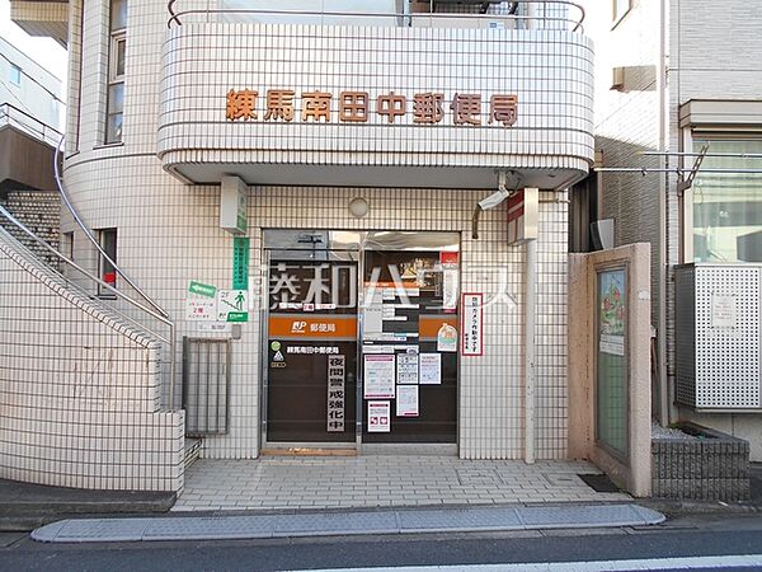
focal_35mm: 26
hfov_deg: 67.3
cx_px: 381
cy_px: 286
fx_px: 572
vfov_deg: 53.1
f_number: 3.2
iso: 80
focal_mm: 4.6
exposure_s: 1/125
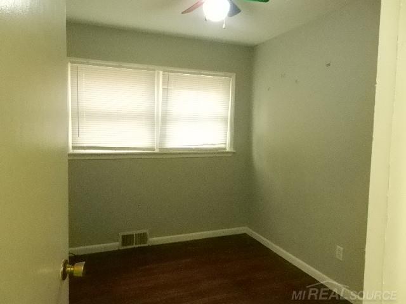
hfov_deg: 69.4
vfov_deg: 54.9
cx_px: 203
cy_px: 152
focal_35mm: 25
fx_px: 293
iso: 3200
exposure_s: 1/100
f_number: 3.5
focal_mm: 4.5
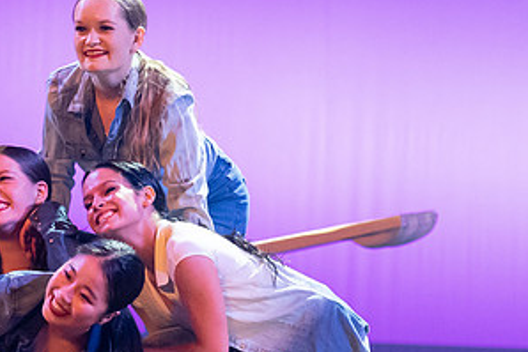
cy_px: 258
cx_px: 61
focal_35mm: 340
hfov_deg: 6.0
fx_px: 4989
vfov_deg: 4.0
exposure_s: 1/400
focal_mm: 135
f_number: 2.8
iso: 6400
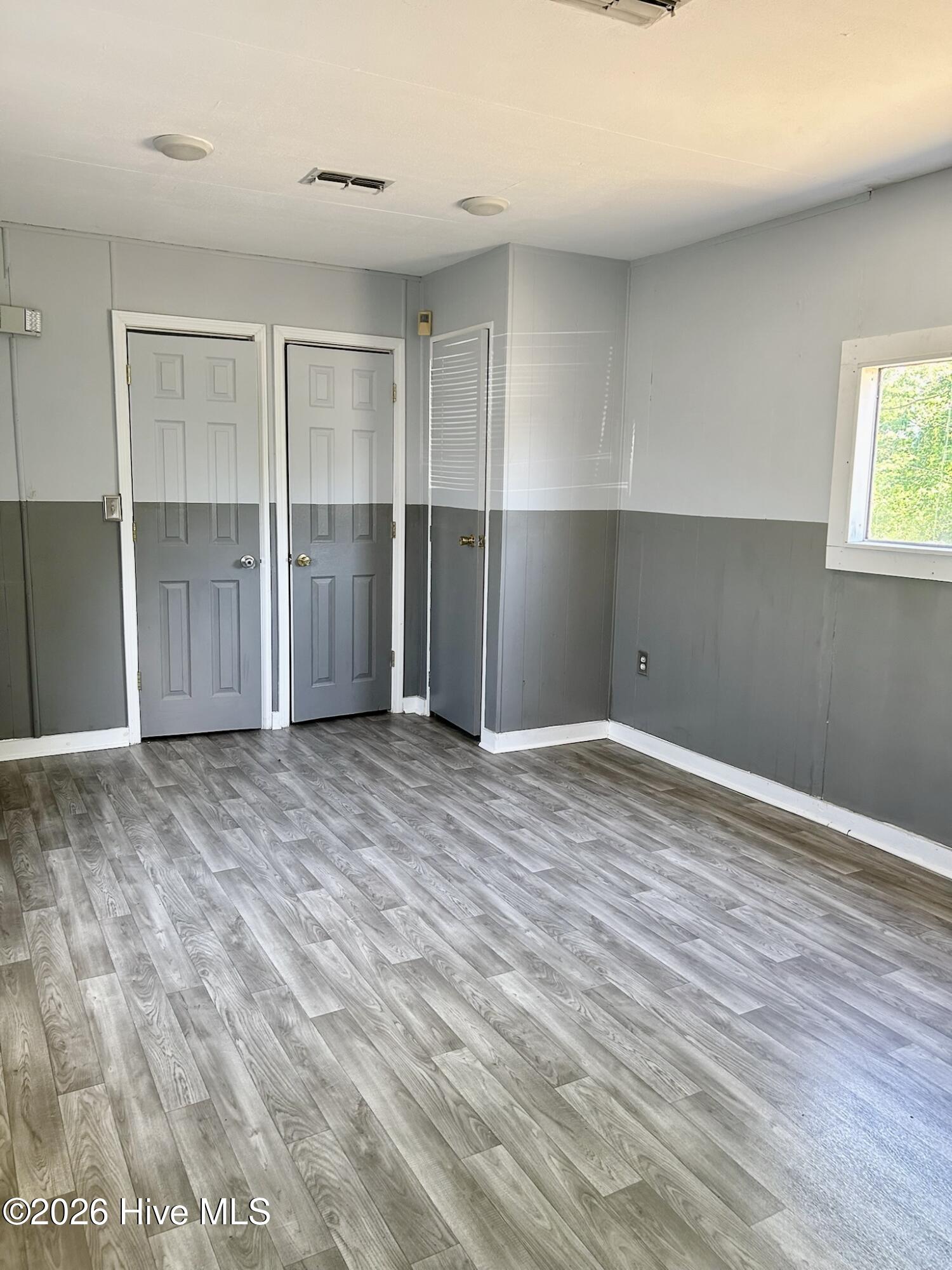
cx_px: 476
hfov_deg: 53.1
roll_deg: -1.1
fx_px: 953
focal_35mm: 26
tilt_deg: -8.3
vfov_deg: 67.3
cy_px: 635
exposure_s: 1/121
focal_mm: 5.7
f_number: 1.5
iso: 125
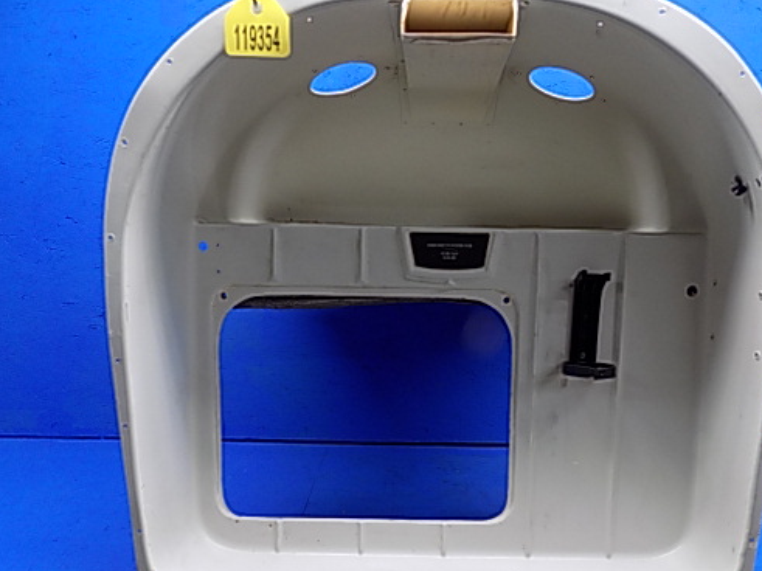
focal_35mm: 30
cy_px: 330
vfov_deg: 46.6
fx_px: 660
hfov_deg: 59.7
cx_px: 435
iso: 125
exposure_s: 1/30
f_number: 3.1
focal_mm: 4
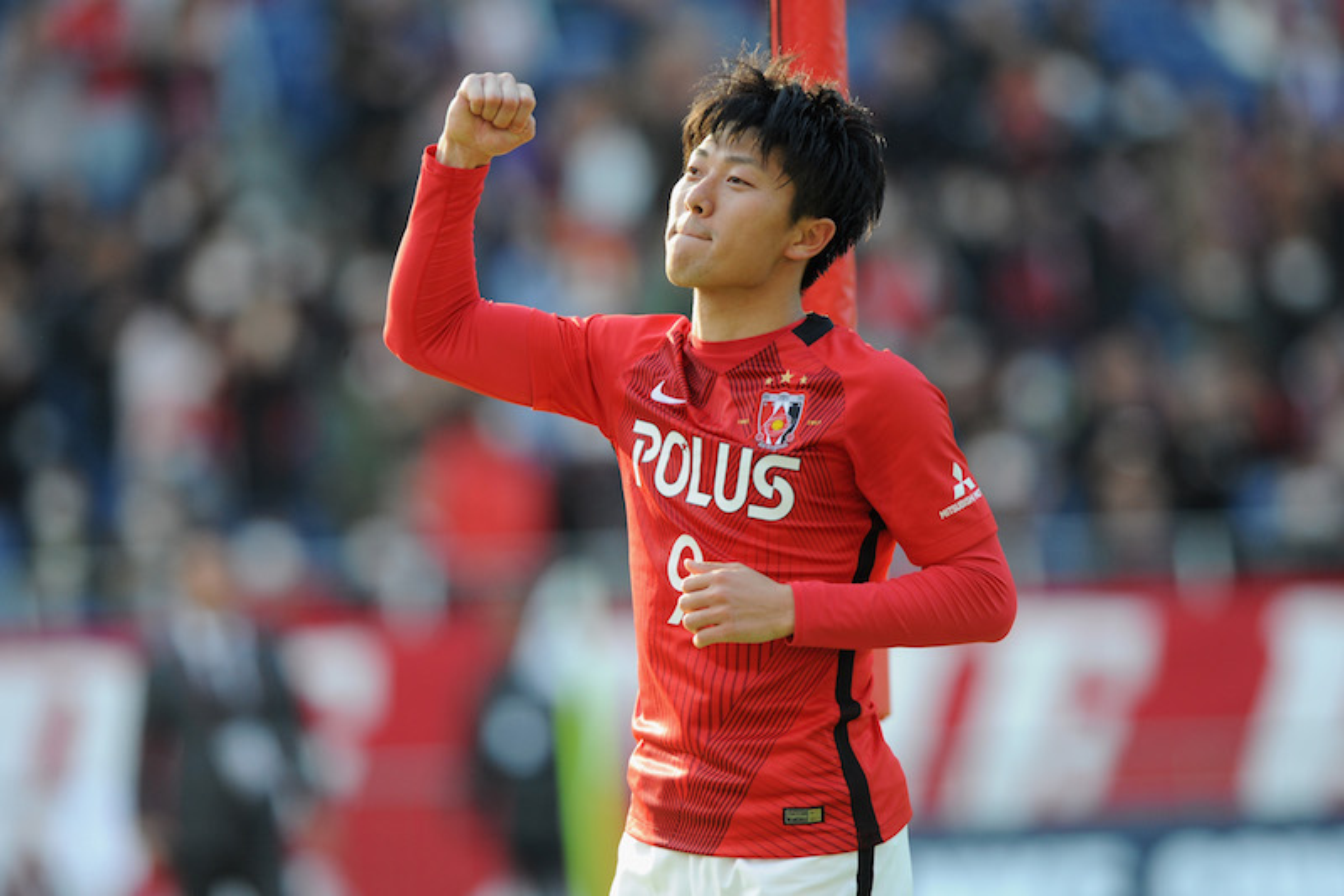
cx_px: 672
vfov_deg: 3.4
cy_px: 448
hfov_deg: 5.2
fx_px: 14929
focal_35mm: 400
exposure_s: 1/1000
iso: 1000
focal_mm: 400
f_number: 4.5
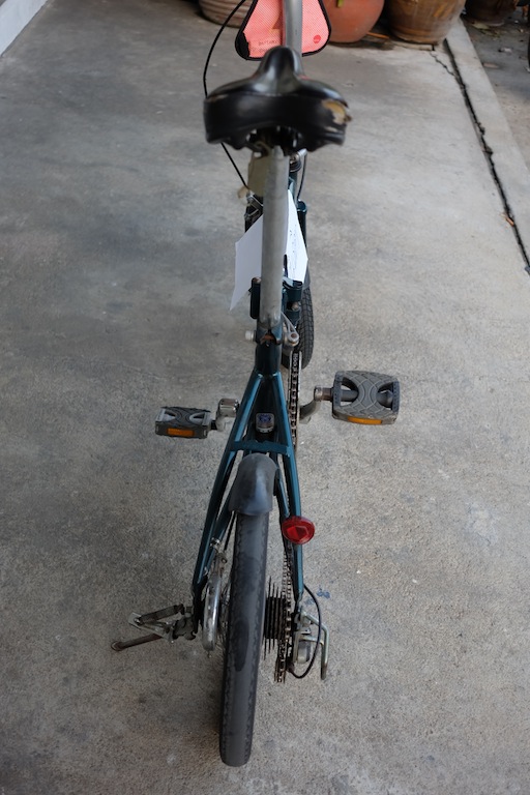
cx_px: 265
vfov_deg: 47.4
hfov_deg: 32.6
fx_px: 905
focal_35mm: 41
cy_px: 398
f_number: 2.8
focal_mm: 27
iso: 200
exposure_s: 1/85
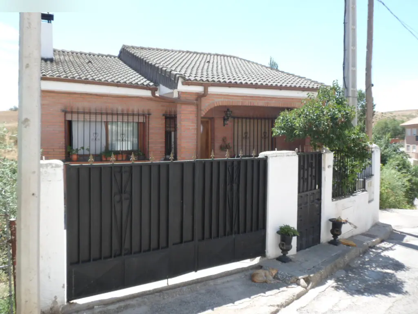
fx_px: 374
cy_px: 157
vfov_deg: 45.4
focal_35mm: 31
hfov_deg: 58.4
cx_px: 209
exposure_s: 1/350
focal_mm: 5.3
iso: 80
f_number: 3.5
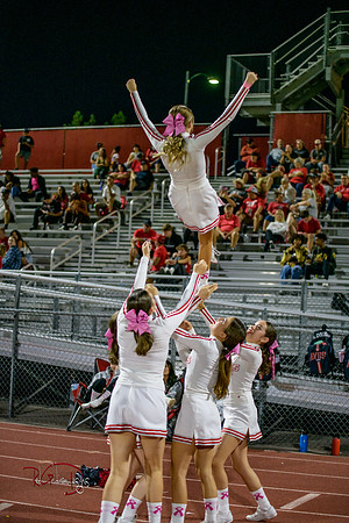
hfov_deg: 19.5
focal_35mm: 70
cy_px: 262
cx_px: 174
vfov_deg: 28.8
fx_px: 1018
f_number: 2.8
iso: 1600
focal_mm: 70
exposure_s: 1/250
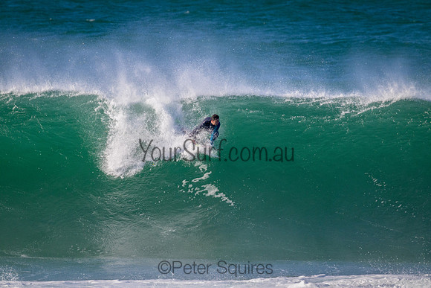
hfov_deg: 2.6
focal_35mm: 800
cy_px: 144
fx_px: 9580
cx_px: 216
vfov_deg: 1.7
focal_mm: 800
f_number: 11
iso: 2000
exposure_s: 1/2000
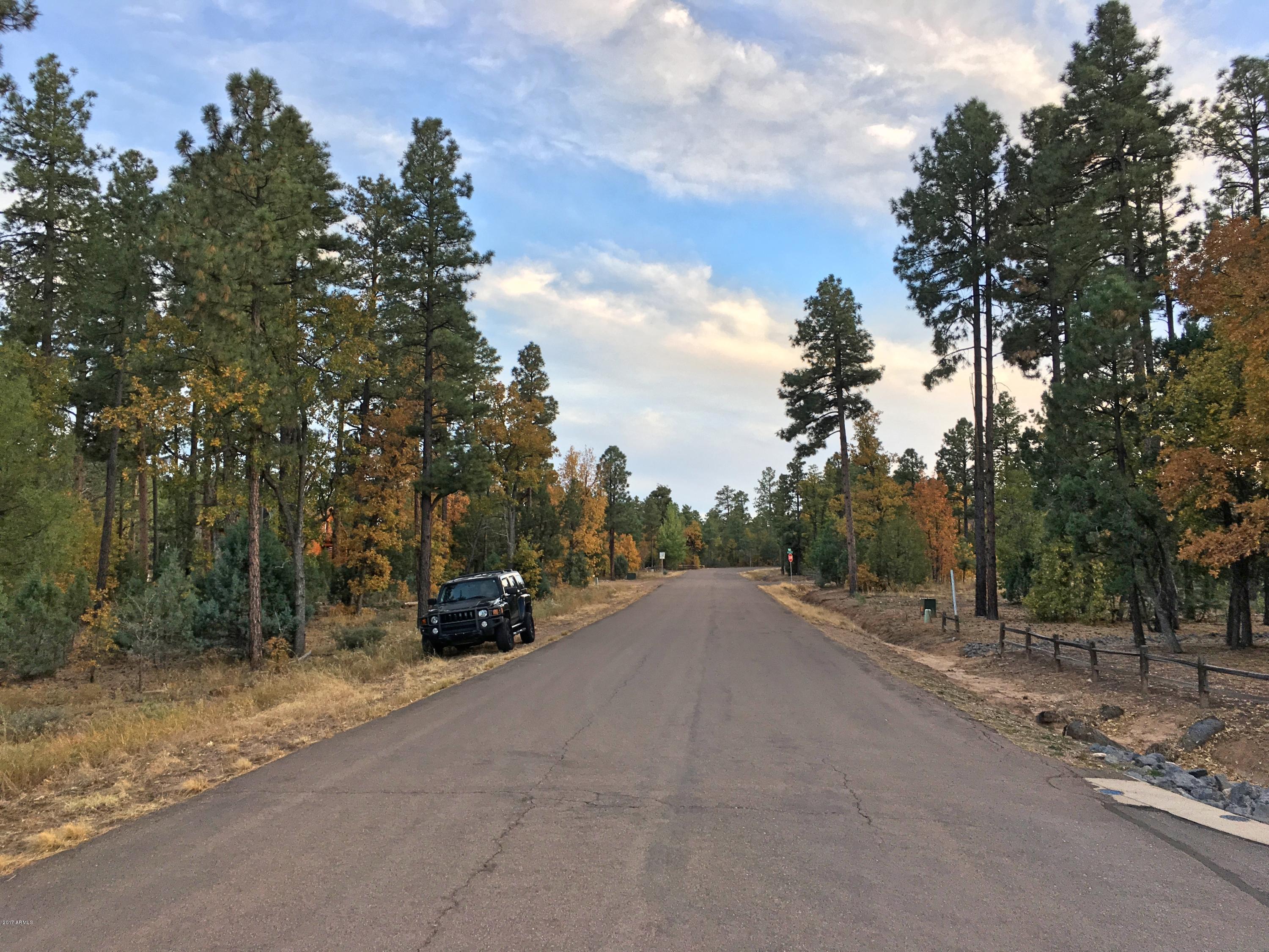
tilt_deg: +5.1
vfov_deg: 48.2
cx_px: 634
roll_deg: -1.0
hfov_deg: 61.7
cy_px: 476
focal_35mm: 29
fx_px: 1063
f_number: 2.2
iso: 40
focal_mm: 4.15
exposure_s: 1/120
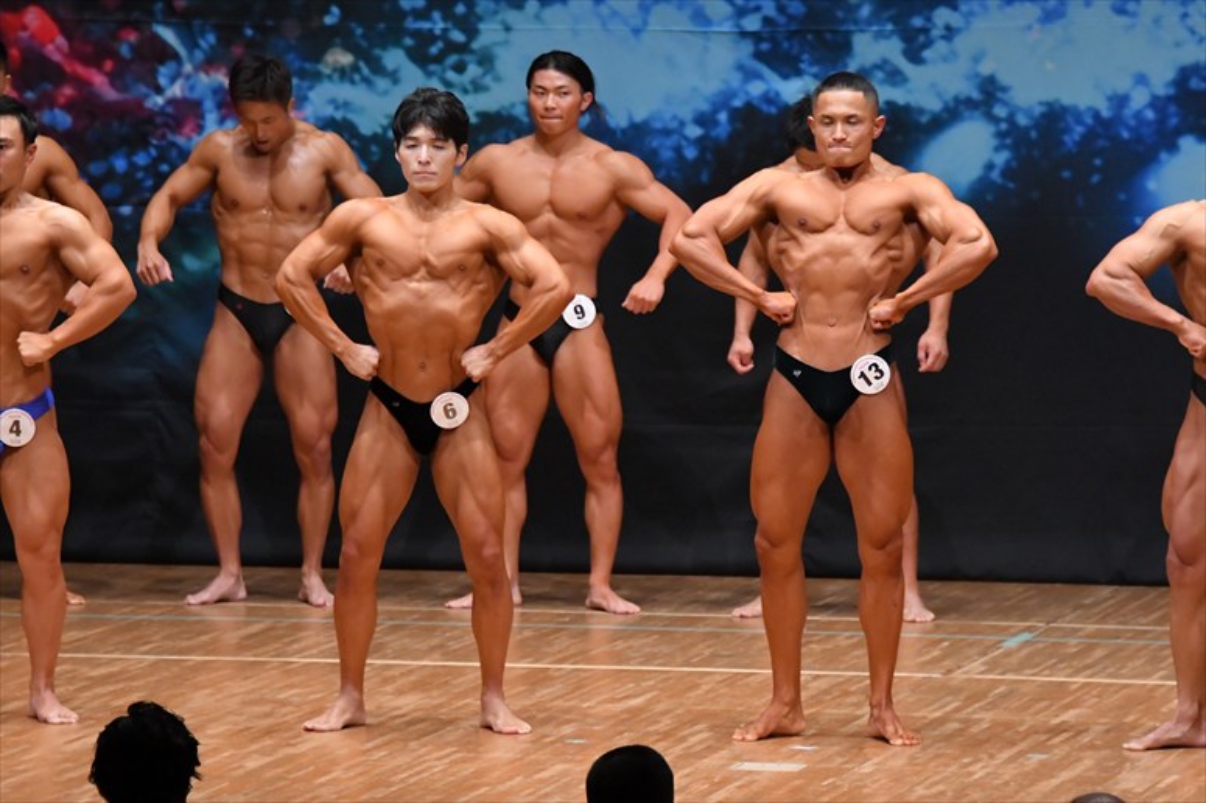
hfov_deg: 7.6
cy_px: 402
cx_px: 603
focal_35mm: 270
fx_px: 9041
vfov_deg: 5.1
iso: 6400
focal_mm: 180
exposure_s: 1/400
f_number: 5.6
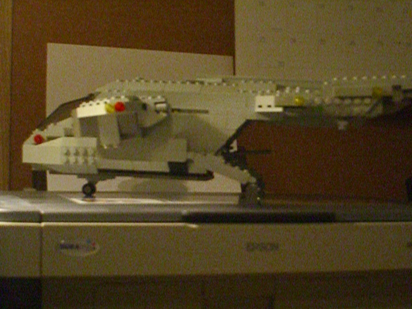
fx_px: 952
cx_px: 206
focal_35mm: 80
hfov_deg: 24.4
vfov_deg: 18.4
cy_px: 154
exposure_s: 1/50
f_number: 4.4
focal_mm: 16.6
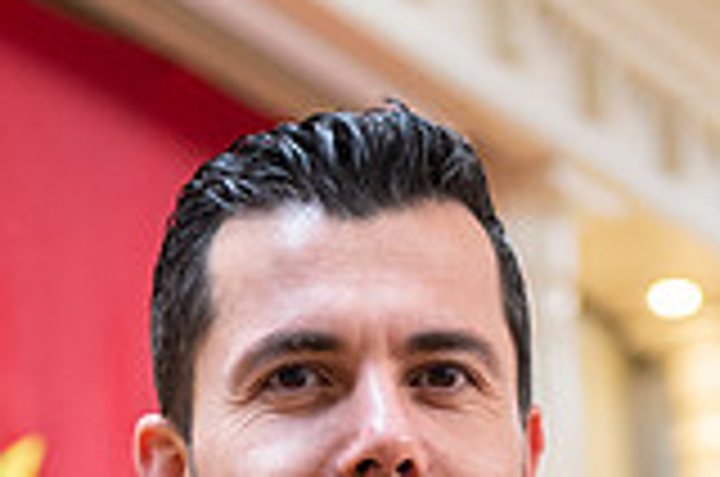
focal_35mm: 218
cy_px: 788
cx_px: 288
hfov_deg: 9.5
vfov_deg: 6.2
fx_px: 4351
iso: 2000
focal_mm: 60
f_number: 2.8
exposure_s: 1/320
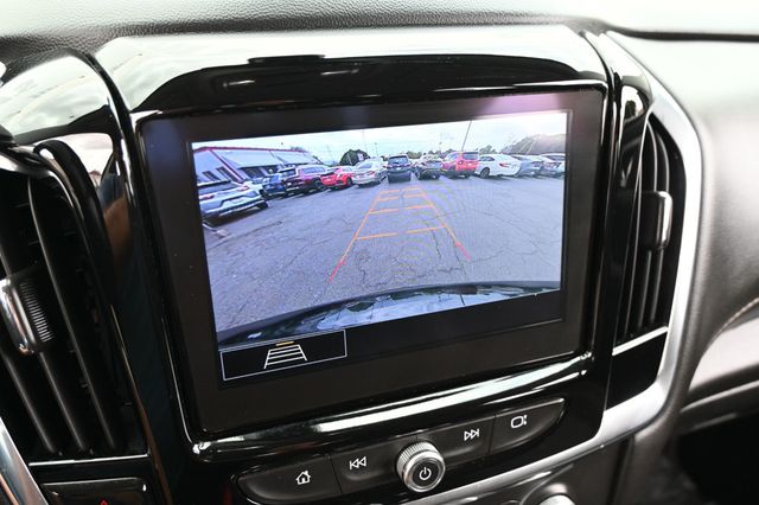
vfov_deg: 43.6
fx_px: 632
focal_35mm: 30
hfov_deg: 62.0
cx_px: 380
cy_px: 252
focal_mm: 20
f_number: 3.8
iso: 400
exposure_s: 1/125
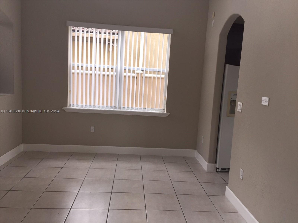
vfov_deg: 48.2
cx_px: 149
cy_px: 112
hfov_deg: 61.7
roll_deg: -3.9
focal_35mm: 29
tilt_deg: -7.5
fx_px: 250
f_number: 2.2
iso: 40
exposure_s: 1/120
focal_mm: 4.15
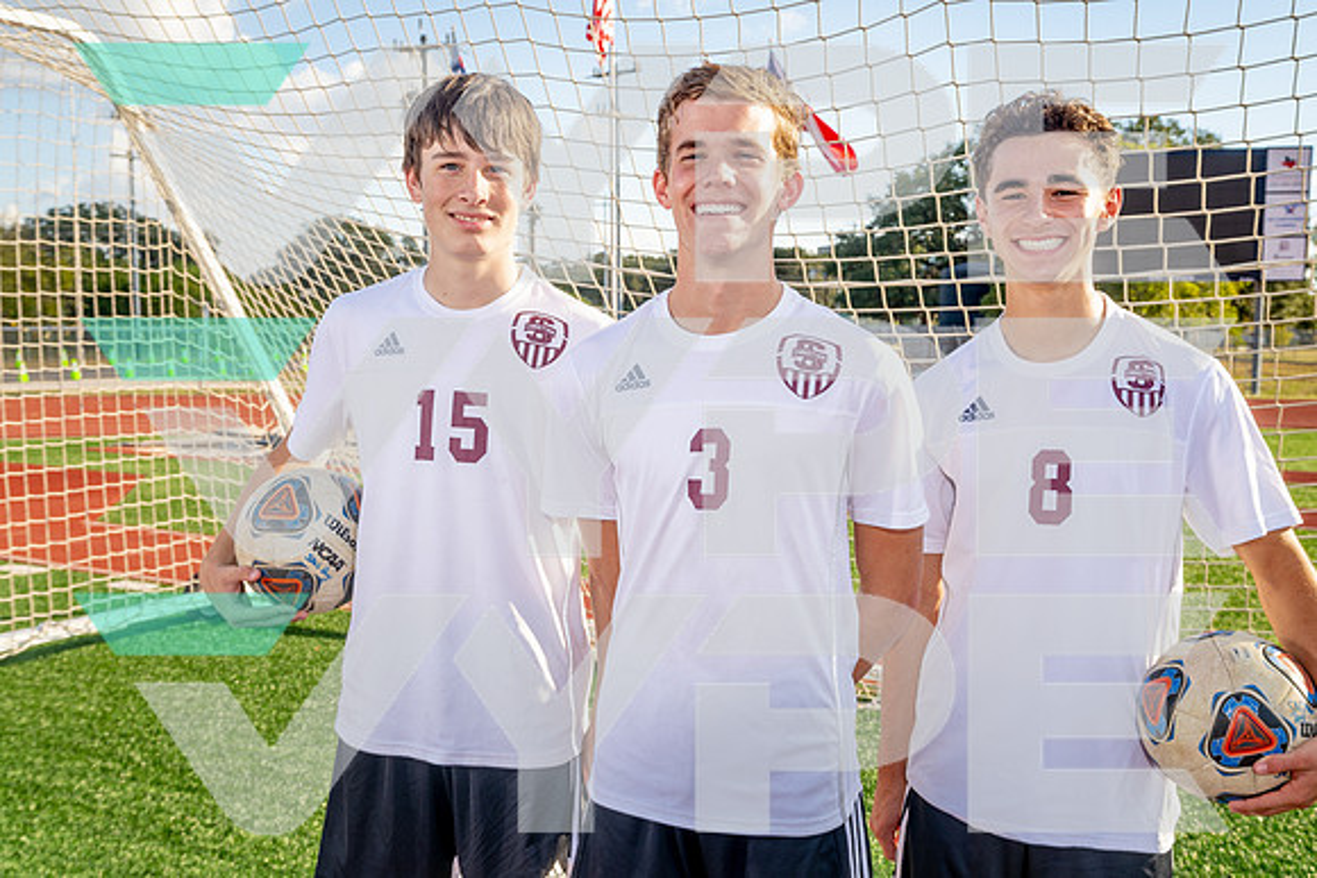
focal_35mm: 39
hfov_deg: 49.5
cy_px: 439
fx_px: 1427
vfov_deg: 34.2
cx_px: 658
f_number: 8
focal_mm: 39
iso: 100
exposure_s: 1/125
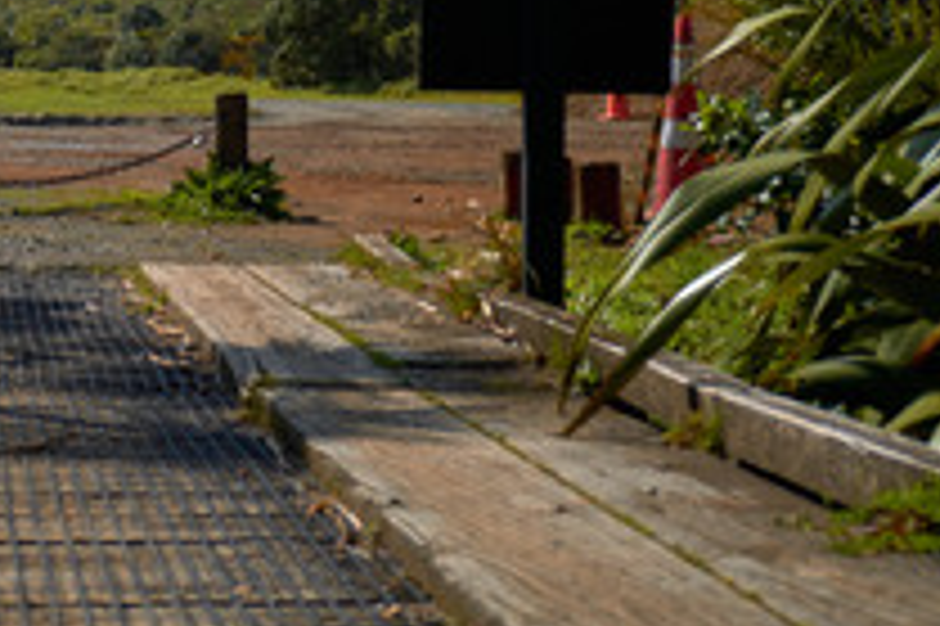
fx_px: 2687
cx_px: -13
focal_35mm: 103
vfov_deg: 13.1
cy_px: 29
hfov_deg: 19.2
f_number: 3.2
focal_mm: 28.9
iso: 160
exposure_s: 1/2900
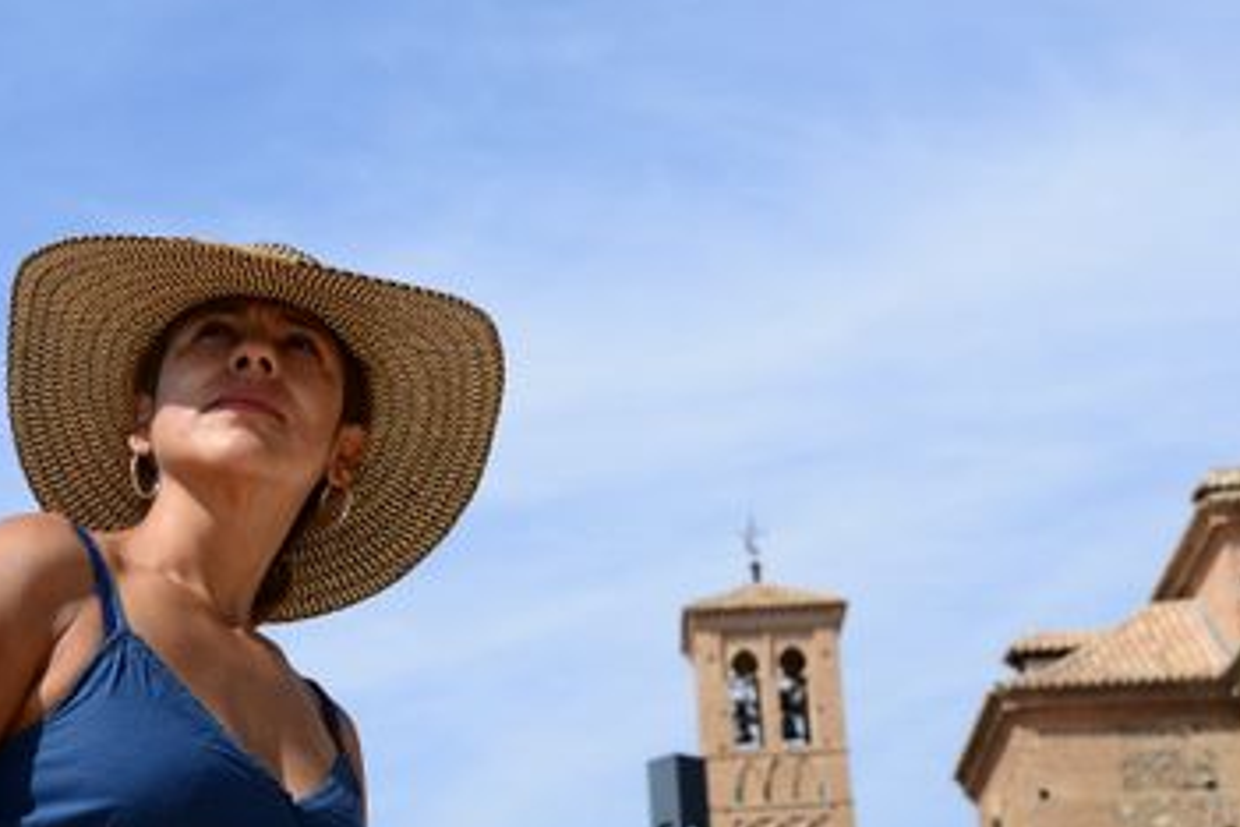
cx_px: 360
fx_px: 2514
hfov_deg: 27.4
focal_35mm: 73
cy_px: 338
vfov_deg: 18.7
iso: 100
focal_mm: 50
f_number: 8
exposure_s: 1/320
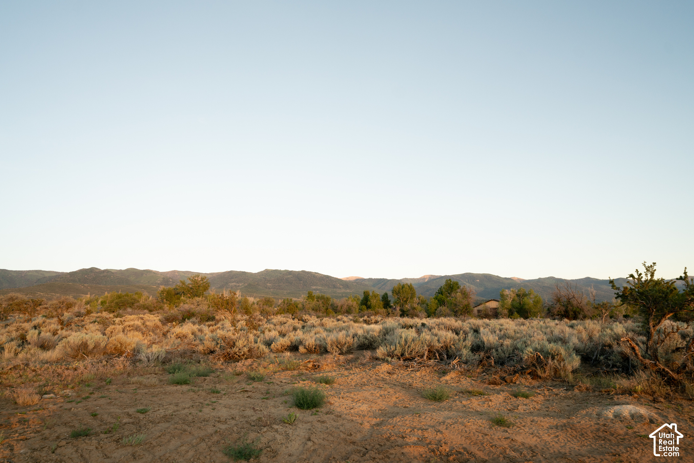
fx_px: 475
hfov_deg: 72.3
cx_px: 347
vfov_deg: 51.9
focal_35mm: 25
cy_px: 232
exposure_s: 1/200
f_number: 4
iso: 200
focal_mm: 24
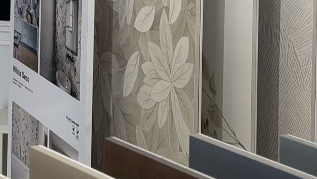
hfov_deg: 14.7
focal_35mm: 144
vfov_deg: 8.1
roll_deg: -1.1
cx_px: 12
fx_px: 1211
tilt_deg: -2.9
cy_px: -142
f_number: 1.78
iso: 80
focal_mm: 6.76
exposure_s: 1/100
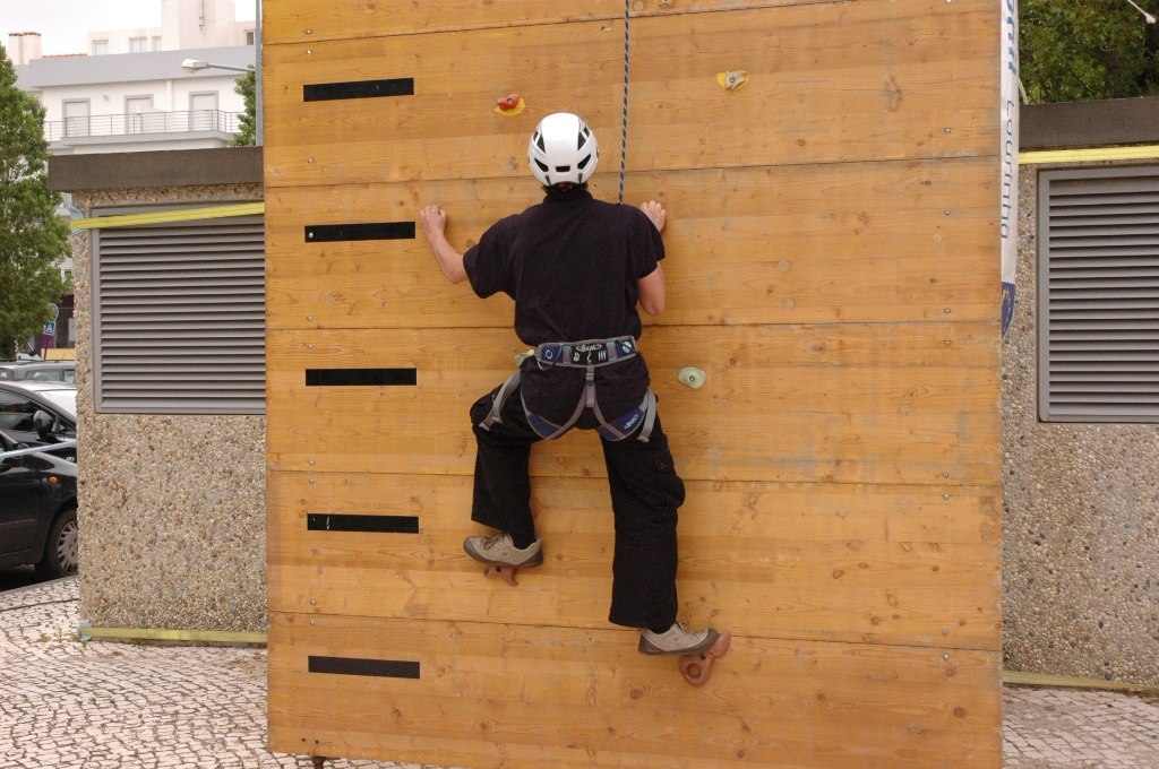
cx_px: 580
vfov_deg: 28.9
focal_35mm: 46
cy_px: 384
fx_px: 1495
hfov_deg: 42.4
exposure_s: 1/400
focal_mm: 31
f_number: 10
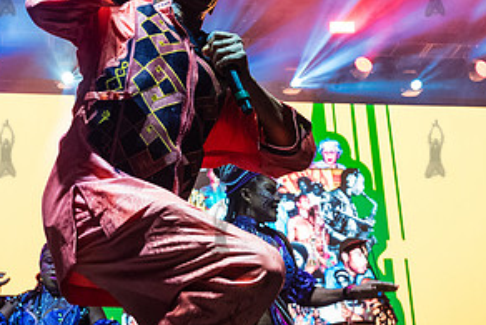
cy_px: 67
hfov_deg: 28.4
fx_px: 959
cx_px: 206
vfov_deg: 19.0
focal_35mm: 71
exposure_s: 1/500
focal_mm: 34
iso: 4000
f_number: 4
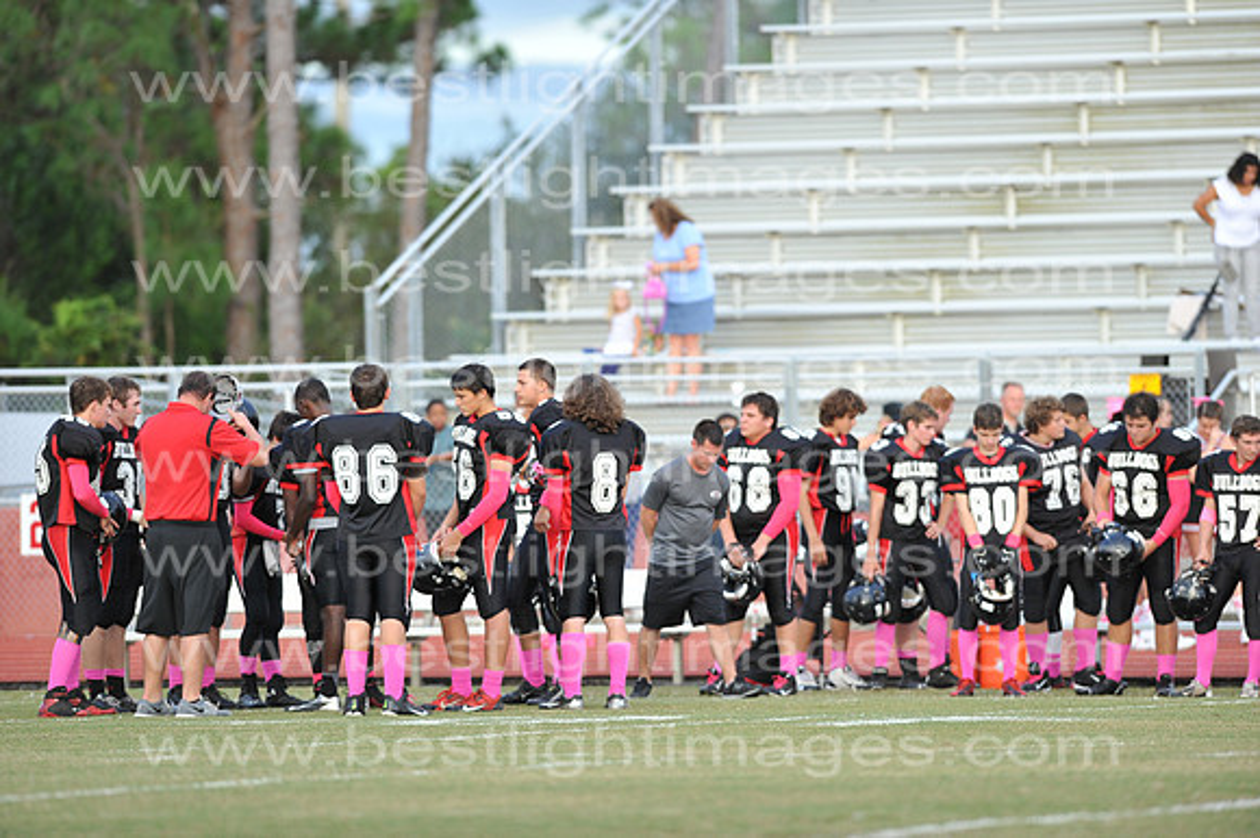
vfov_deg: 4.6
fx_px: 10494
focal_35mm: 300
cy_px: 419
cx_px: 630
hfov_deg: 6.9
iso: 1000
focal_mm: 300
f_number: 4
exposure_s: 1/1250
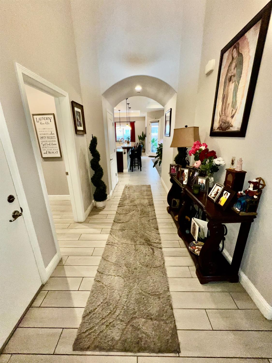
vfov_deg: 106.2
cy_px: 182
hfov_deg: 89.9
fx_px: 136
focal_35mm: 13
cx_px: 136
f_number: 1.8
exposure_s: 1/122
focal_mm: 1.57
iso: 50
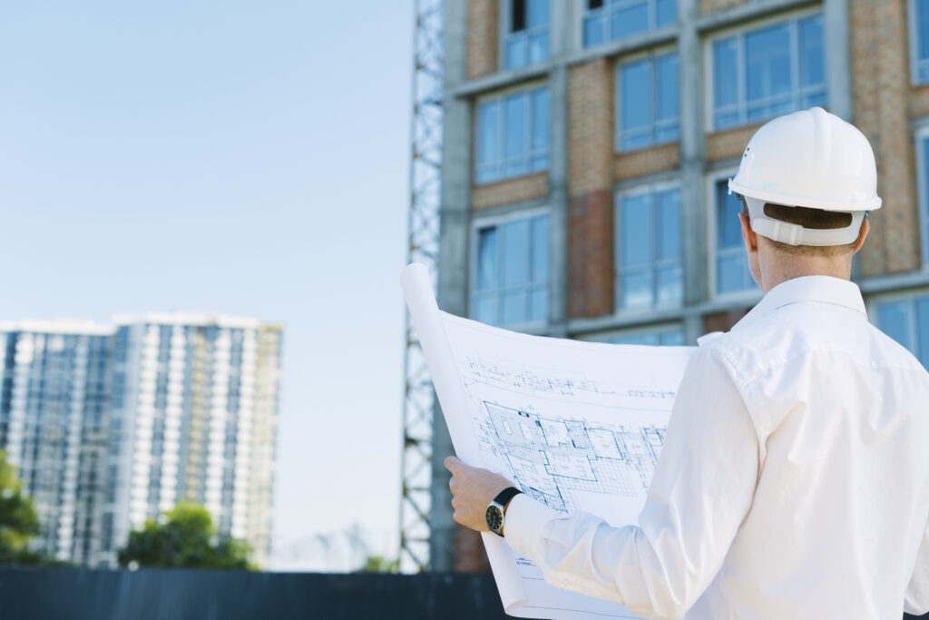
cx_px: 464
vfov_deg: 27.0
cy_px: 310
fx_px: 1290
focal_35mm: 50
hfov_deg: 39.6
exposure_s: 1/320
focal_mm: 50
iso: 100
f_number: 3.5
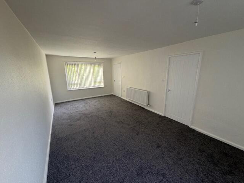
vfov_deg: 85.7
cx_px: 122
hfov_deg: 102.1
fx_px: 99
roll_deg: +1.5
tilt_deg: -11.4
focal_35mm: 14
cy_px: 92
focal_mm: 2.22
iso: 125
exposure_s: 1/121
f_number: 2.2
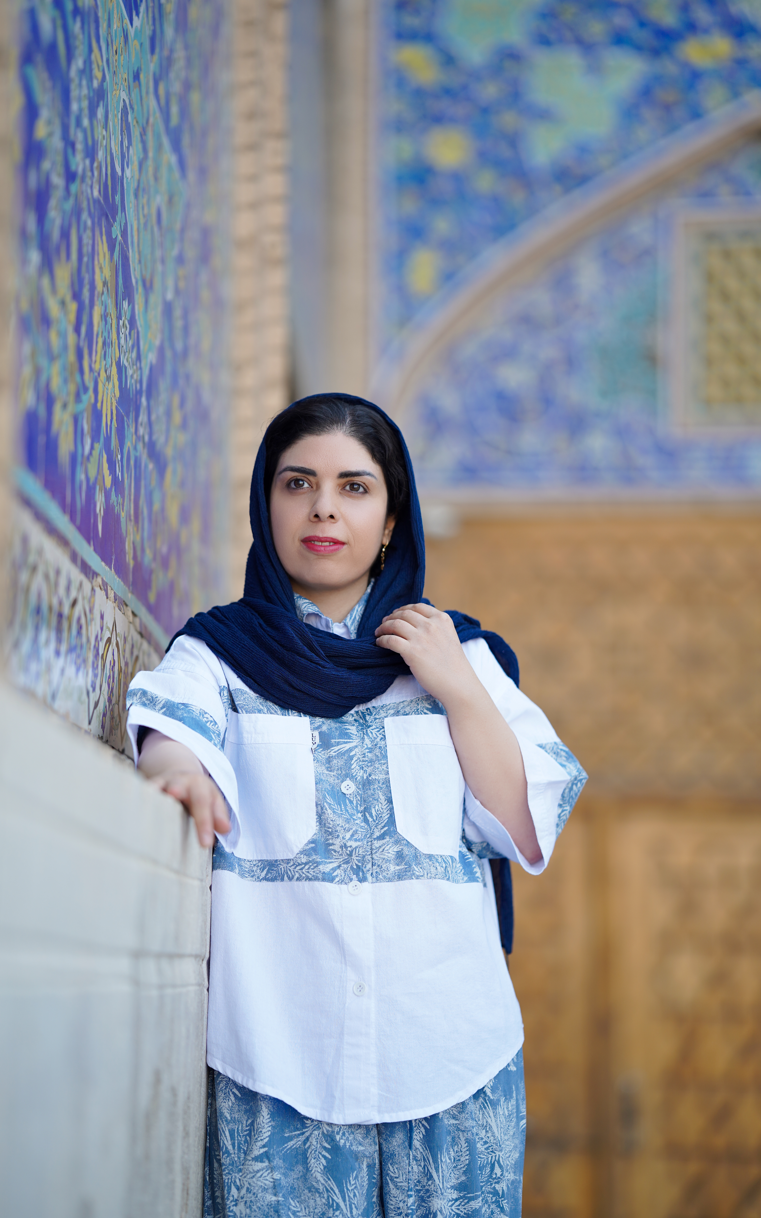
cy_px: 608
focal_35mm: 87
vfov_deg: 23.8
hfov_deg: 15.0
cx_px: 358
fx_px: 2887
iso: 100
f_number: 1.4
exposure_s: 1/800
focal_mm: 85
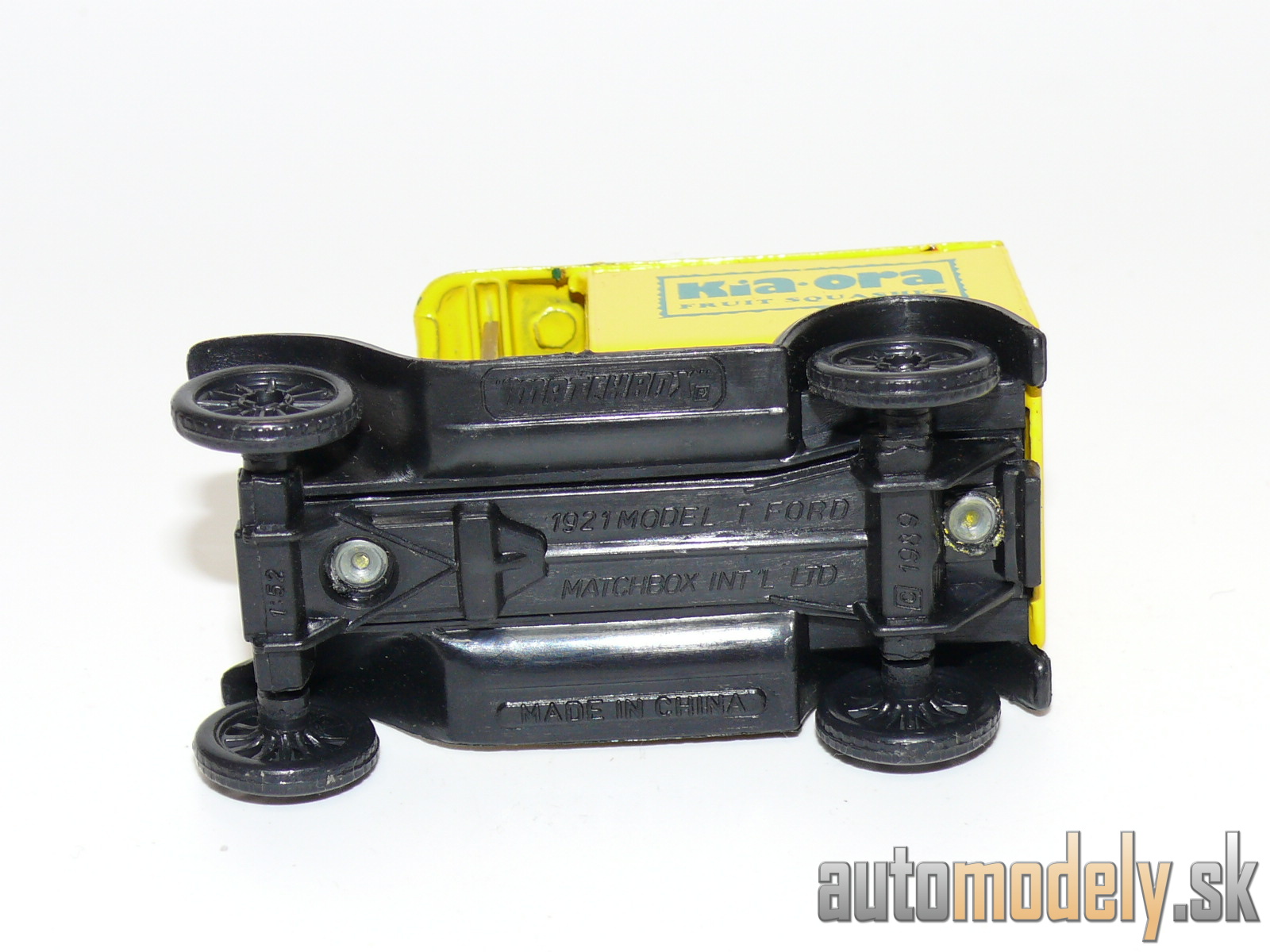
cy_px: 476
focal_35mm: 95
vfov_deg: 15.6
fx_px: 3485
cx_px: 635
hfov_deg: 20.7
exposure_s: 1/30
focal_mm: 12.9
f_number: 4
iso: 100
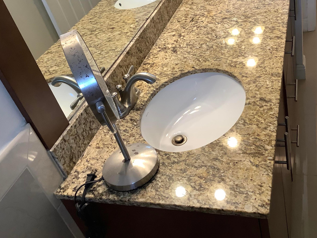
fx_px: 348
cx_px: 191
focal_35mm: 38
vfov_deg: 37.6
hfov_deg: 48.7
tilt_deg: -35.7
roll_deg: +13.0
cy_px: 93
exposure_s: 1/60
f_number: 2.4
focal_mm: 3.3
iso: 125
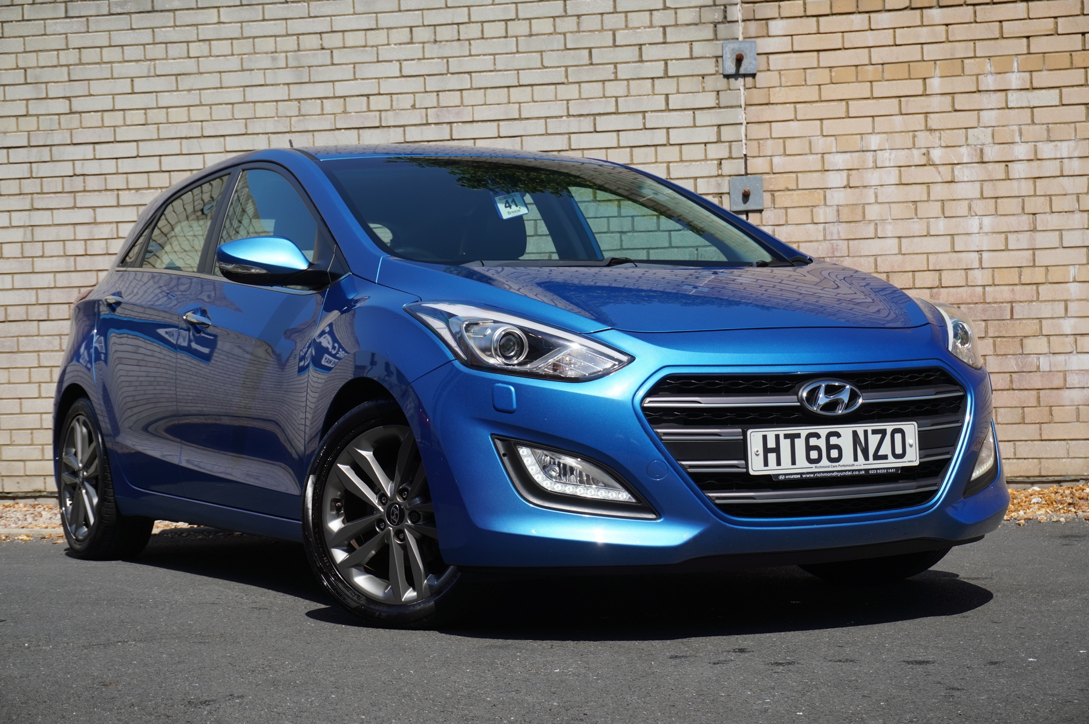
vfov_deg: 21.0
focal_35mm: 64
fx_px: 1949
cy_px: 362
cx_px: 544
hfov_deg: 31.2
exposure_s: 1/250
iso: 100
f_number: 6.3
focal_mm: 43
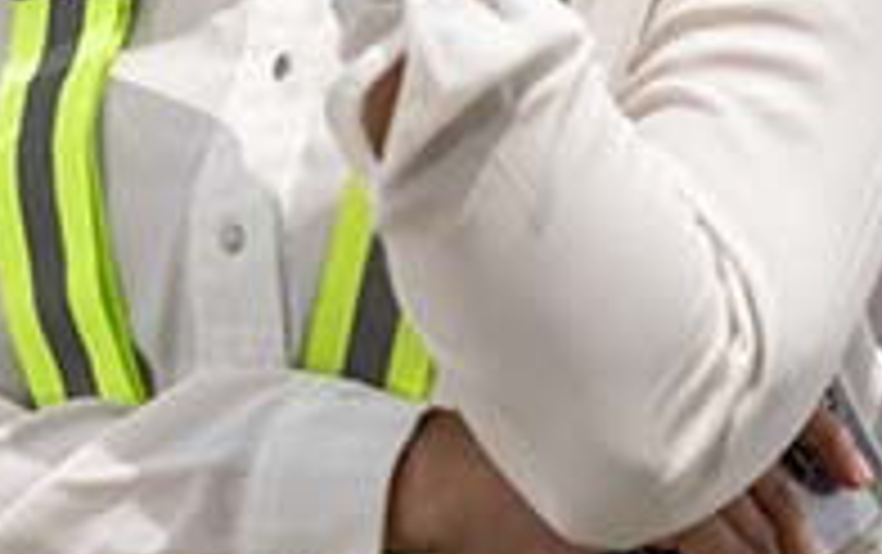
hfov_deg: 4.0
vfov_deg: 2.5
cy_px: -99
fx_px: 12610
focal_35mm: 524
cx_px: -688
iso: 40
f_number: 3.2
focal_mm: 105
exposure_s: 1/250
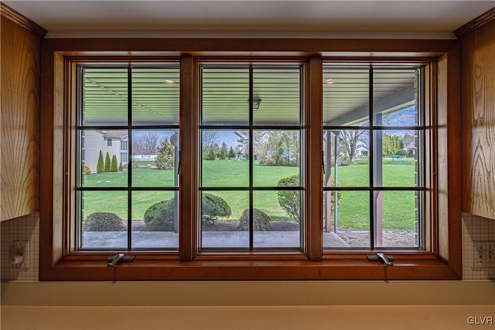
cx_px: 248
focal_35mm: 16
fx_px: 220
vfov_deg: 73.7
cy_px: 165
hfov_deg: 96.7
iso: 250
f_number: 9
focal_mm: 16
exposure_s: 1/500
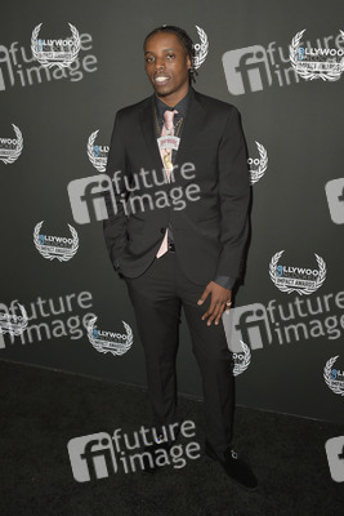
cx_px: 172
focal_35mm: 32
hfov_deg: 41.1
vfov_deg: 58.7
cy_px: 258
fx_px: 458
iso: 320
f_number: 6.3
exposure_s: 1/250
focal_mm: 32
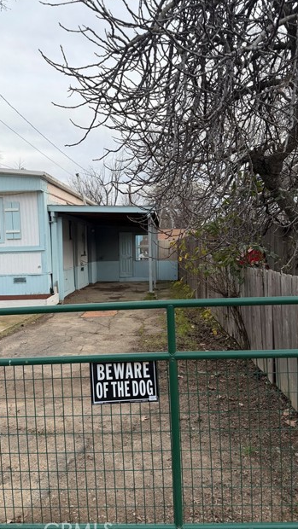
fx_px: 379
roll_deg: +1.0
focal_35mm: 27
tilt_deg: -2.7
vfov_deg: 69.8
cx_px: 143
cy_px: 270
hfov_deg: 42.9
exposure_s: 1/671
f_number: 1.78
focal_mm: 6.76
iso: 80
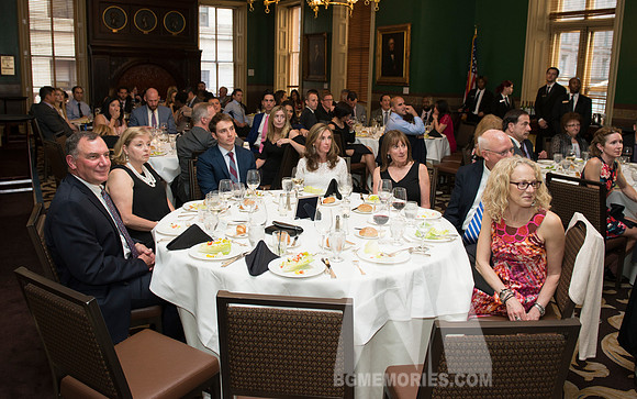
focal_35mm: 28
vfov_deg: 44.0
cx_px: 319
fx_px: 492
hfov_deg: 65.9
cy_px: 167
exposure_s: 1/100
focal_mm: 24
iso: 1000
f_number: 4
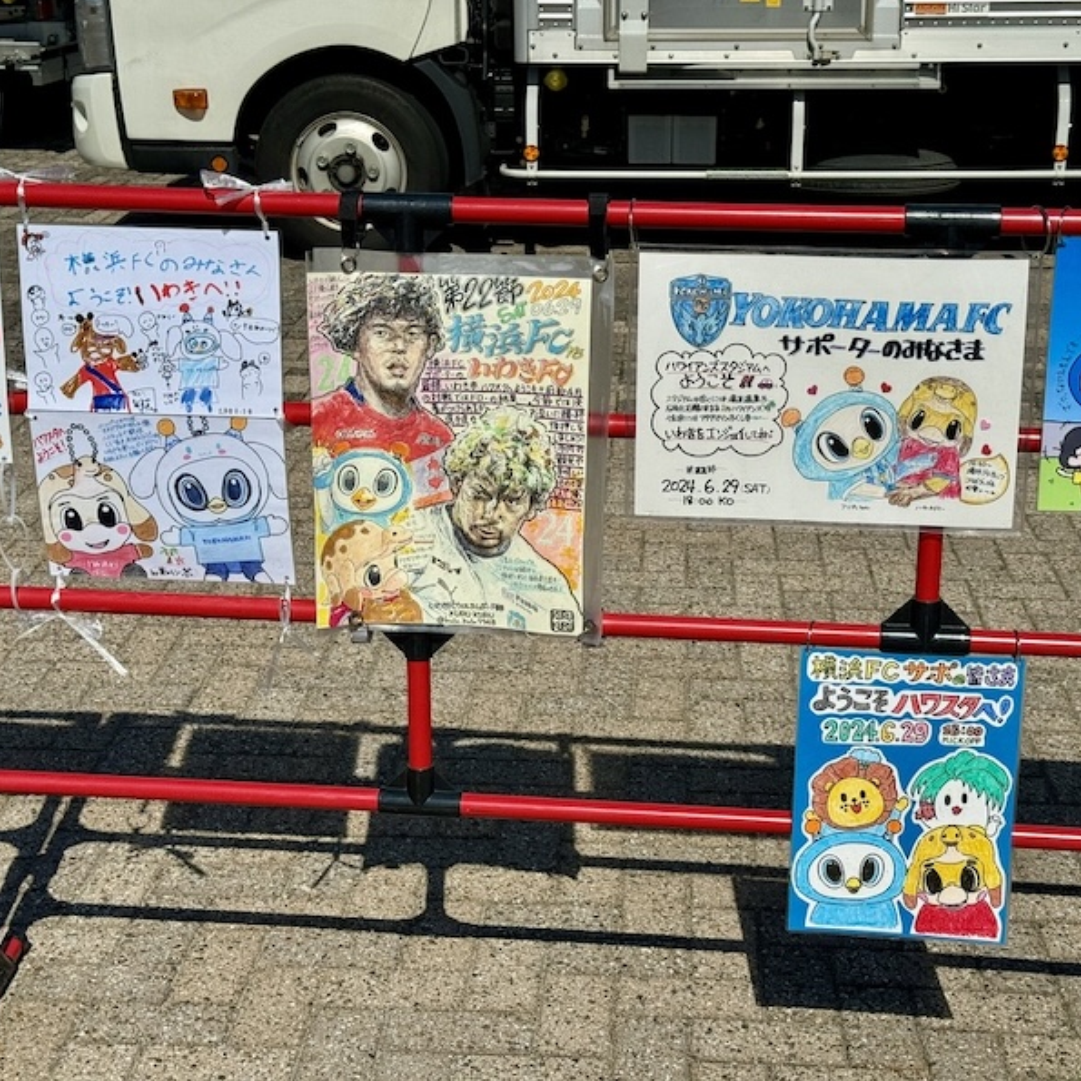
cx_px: 600
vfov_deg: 30.0
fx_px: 2014
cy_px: 538
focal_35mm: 57
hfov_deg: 30.0
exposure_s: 1/15385
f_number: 1.78
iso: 80
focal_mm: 6.76
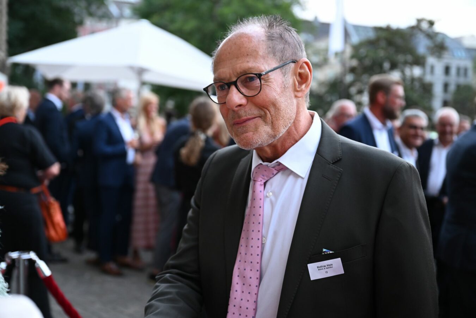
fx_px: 608
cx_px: 238
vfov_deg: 29.2
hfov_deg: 42.7
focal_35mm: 46
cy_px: 159
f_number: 3.2
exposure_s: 1/250
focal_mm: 46
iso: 1250
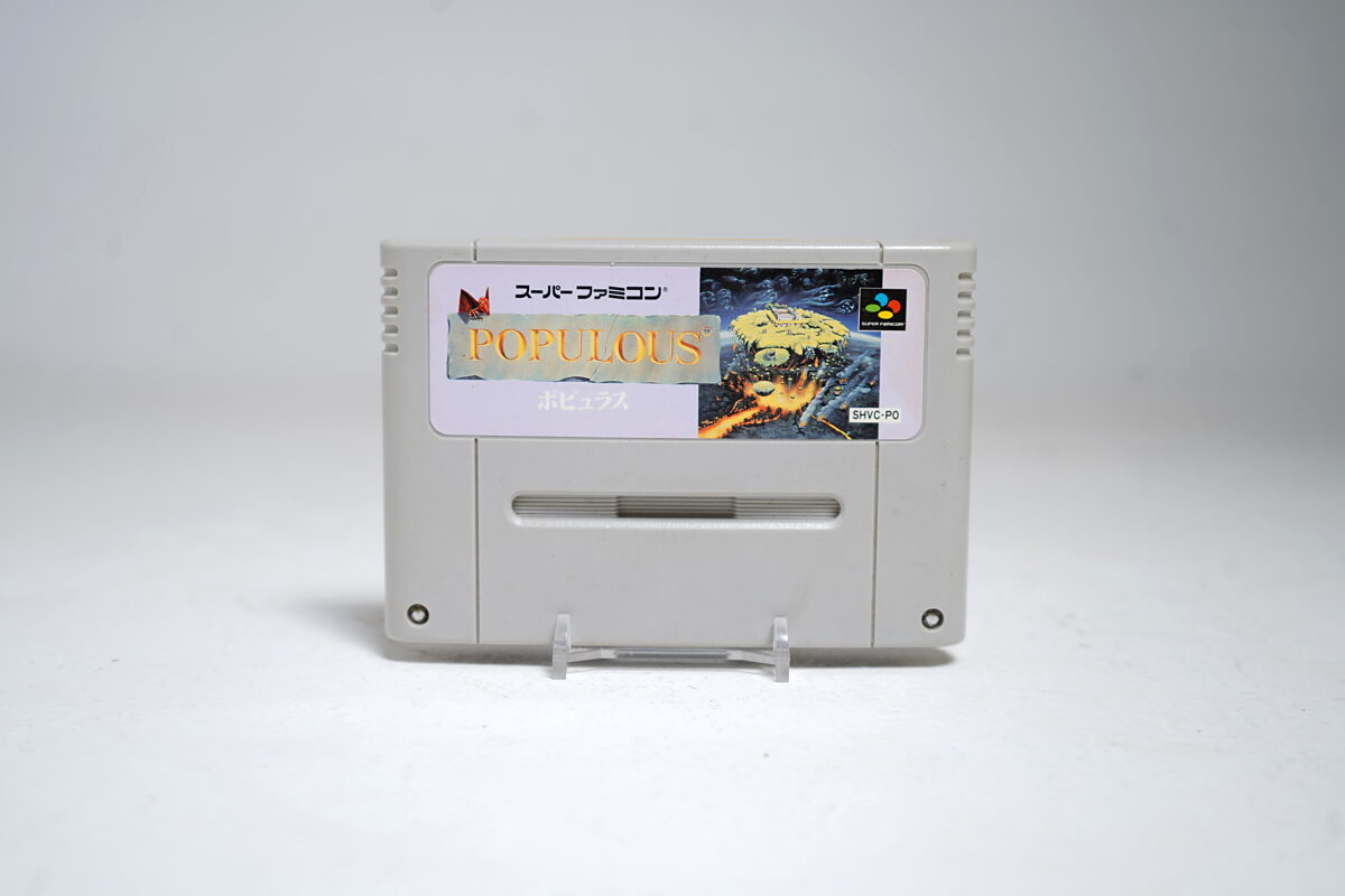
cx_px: 672
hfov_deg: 47.4
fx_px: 1532
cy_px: 448
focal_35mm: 41
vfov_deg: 32.6
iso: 64
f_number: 5
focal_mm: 41
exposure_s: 1/5
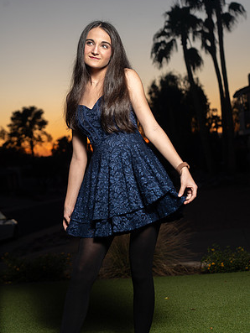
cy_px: 166
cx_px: 125
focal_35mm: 61
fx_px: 587
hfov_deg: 24.0
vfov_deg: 31.7
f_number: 4
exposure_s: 1/200
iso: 100
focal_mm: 56
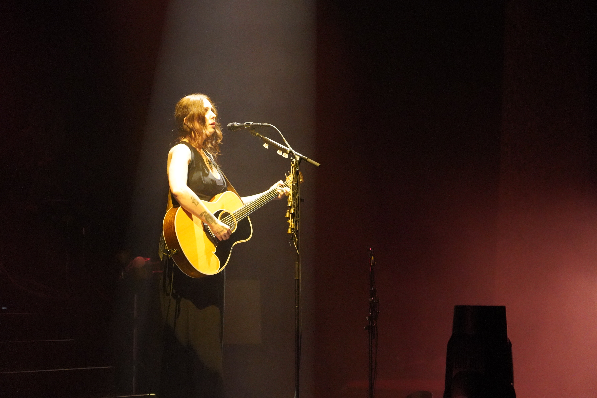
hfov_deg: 19.5
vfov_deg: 13.0
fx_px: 1741
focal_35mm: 105
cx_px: 298
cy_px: 199
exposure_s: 1/60
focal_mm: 105
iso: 12800
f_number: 4
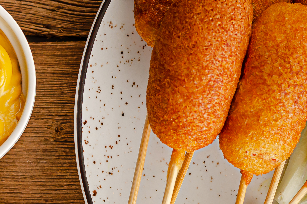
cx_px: 254
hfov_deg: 9.0
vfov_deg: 6.0
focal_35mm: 228
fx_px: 1940
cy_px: 135
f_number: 4.5
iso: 100
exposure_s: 1/160
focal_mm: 50
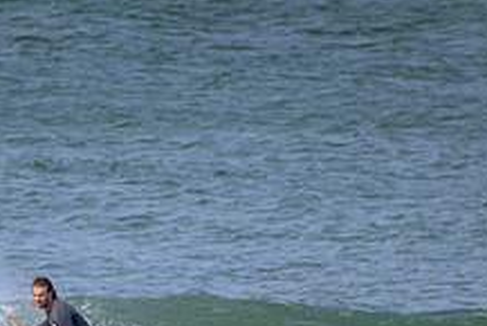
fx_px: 28900
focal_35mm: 2135
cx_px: -34
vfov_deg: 0.6
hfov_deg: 1.0
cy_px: 415
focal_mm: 800
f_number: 11
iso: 1000
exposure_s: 1/2000
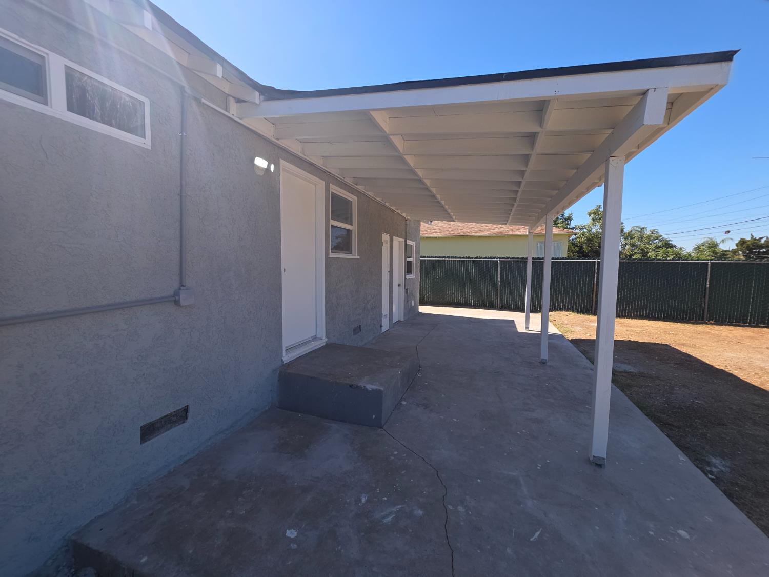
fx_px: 289
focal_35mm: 13
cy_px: 288
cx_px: 384
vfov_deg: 89.9
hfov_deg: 106.2
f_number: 1.9
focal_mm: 2.2
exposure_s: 1/591
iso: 20
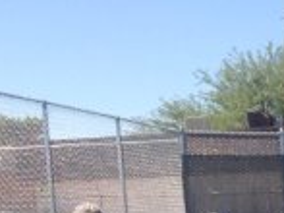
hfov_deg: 13.3
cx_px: 383
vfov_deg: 9.8
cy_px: 380
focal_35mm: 143
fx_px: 1172
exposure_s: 1/1592
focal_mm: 4.28
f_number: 2.4
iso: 50
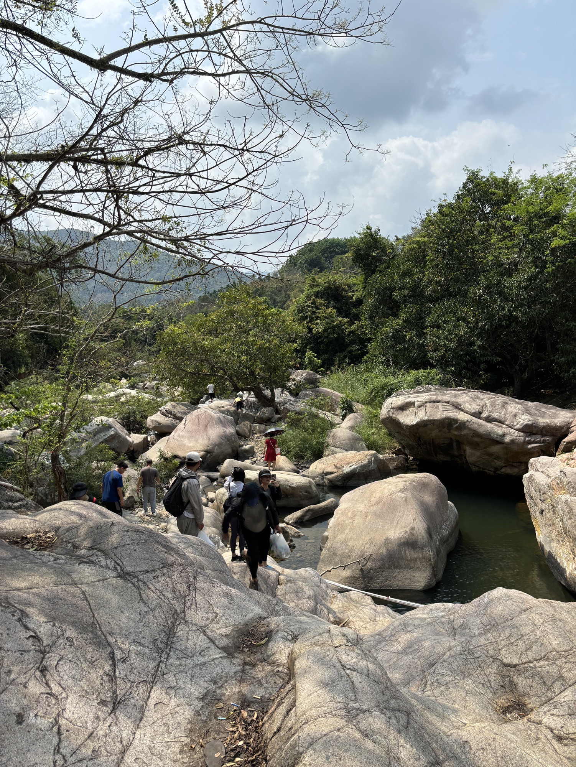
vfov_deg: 67.3
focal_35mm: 26
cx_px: 288
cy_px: 384
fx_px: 576
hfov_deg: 53.1
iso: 50
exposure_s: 1/4082
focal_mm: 5.96
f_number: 1.6
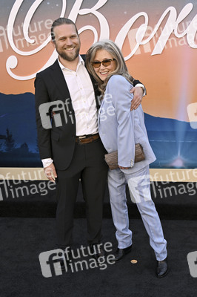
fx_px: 321
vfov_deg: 49.6
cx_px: 98
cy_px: 148
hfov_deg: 34.2
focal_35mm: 39
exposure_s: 1/320
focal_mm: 39
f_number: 7.1
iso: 500
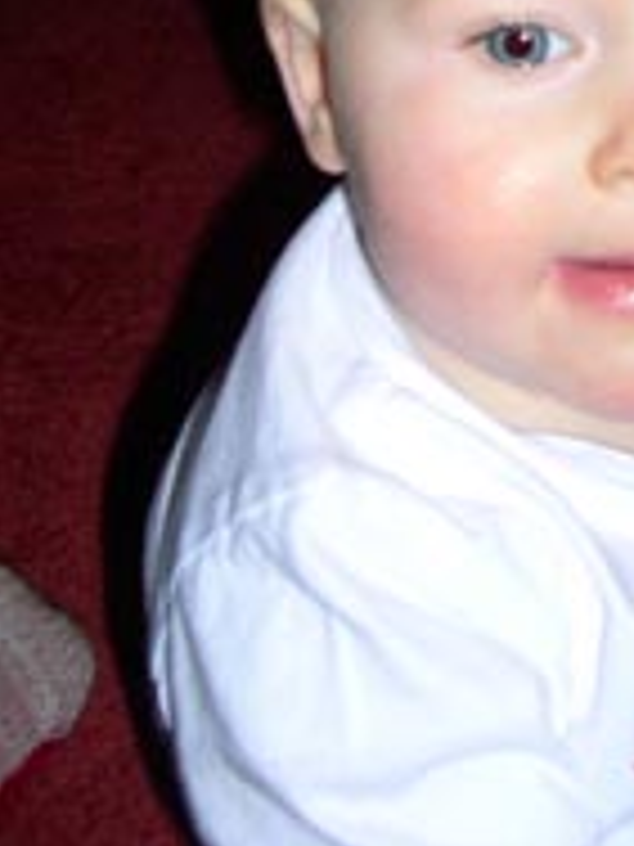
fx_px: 2222
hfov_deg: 15.6
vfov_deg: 20.3
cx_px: 755
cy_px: -148
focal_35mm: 91
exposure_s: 1/60
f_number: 2.8
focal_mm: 8
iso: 100
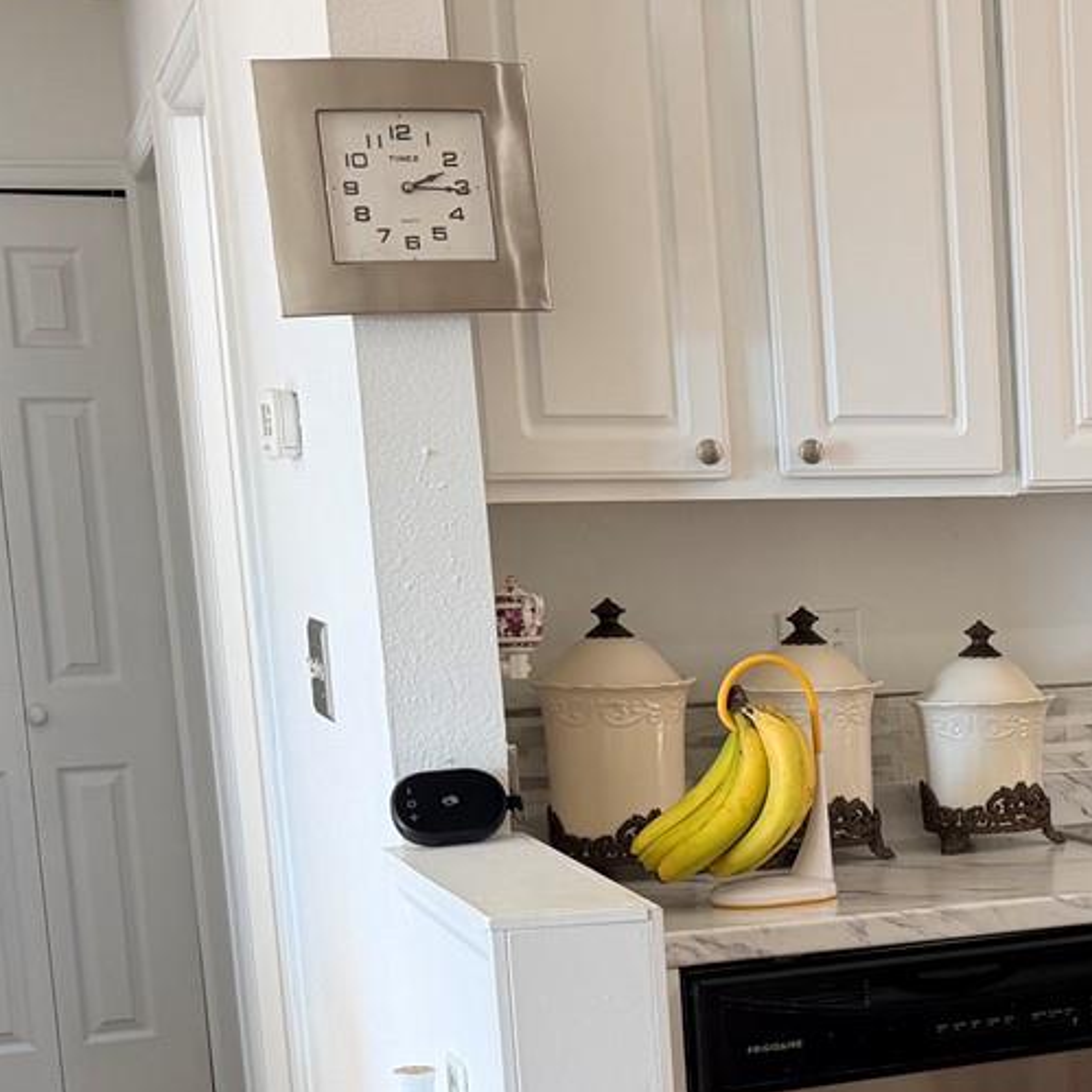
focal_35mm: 68
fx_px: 2427
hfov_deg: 23.5
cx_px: 1256
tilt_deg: -9.1
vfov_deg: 24.9
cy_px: 873
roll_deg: +2.6
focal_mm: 6.76
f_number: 1.78
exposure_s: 1/60
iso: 125
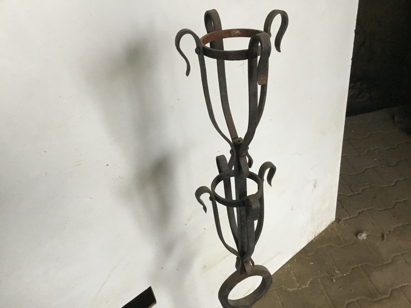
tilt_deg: -38.4
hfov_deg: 58.4
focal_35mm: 31
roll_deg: +8.0
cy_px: 154
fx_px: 368
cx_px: 206
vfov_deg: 45.4
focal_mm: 3.3
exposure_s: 1/25
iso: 200
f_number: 2.4
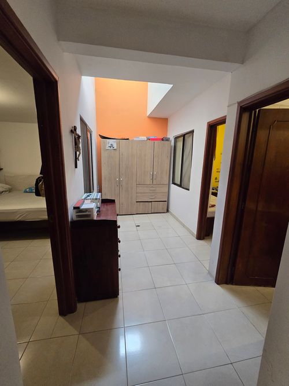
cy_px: 193
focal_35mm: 13
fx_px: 145
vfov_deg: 106.2
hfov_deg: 89.9
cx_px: 144
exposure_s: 1/100
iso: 400
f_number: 2.2
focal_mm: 2.2
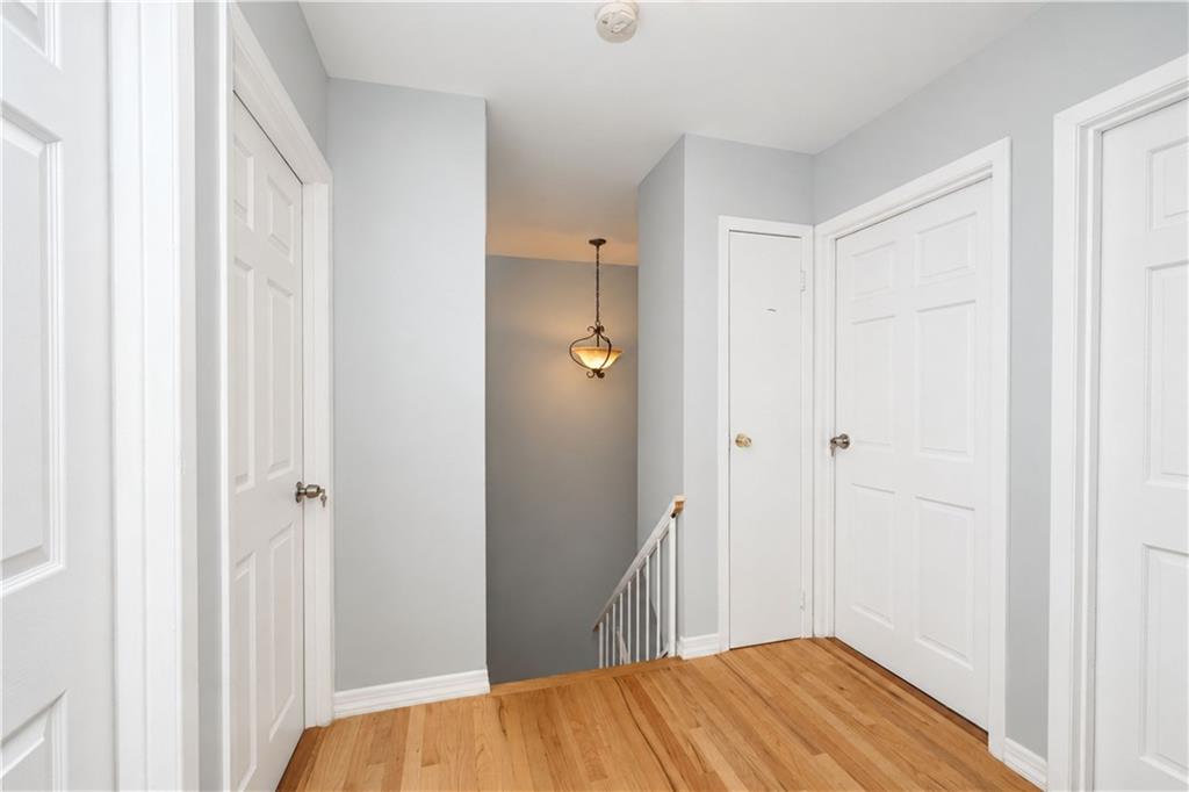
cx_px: 594
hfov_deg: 100.4
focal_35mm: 15
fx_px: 495
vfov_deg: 77.3
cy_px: 396
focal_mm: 10
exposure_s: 1/60
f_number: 8
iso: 1600
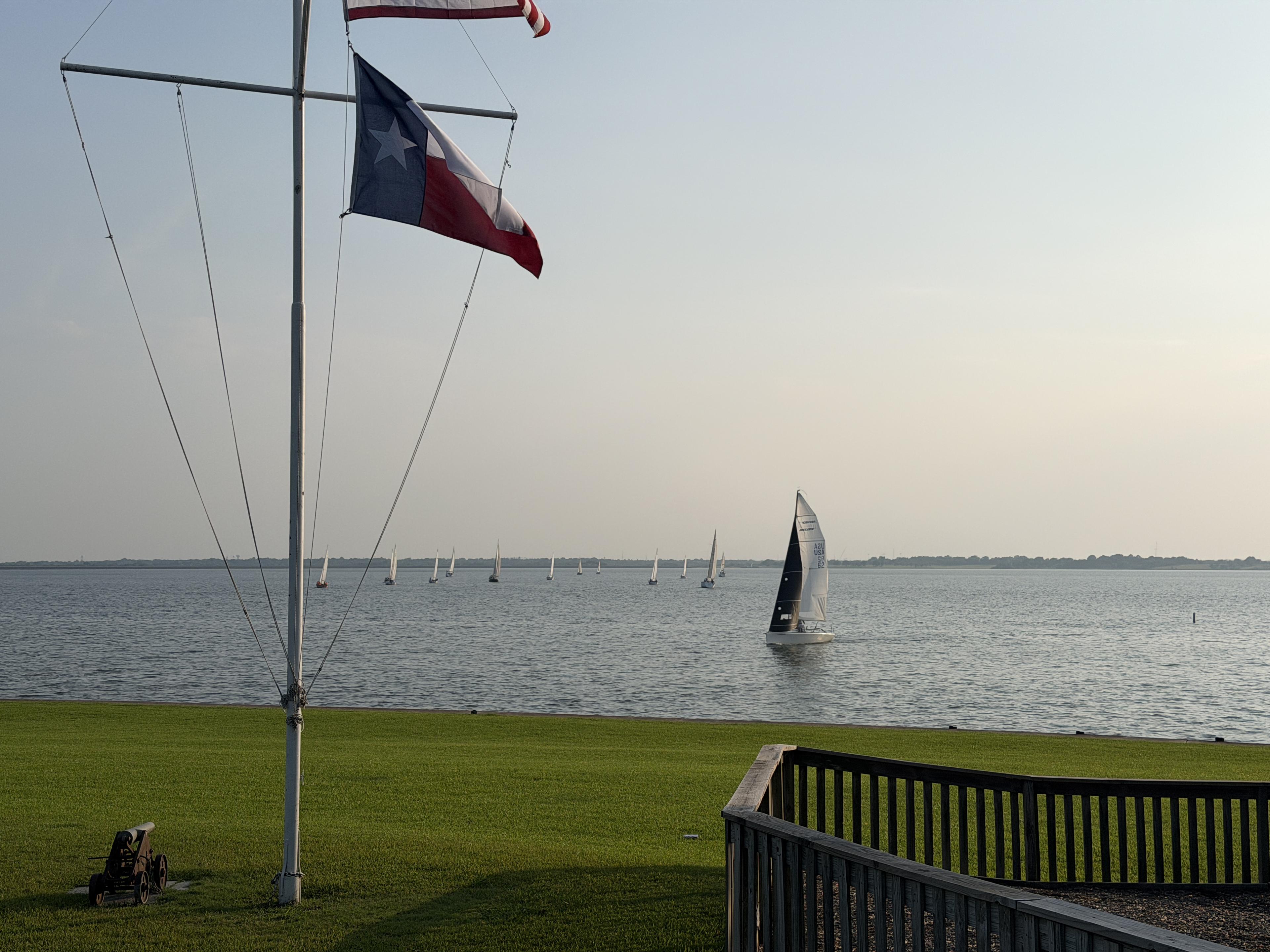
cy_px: 476
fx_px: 1761
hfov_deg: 39.7
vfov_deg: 30.3
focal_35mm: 48
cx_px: 635
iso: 80
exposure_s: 1/9901
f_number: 1.78
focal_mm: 6.76
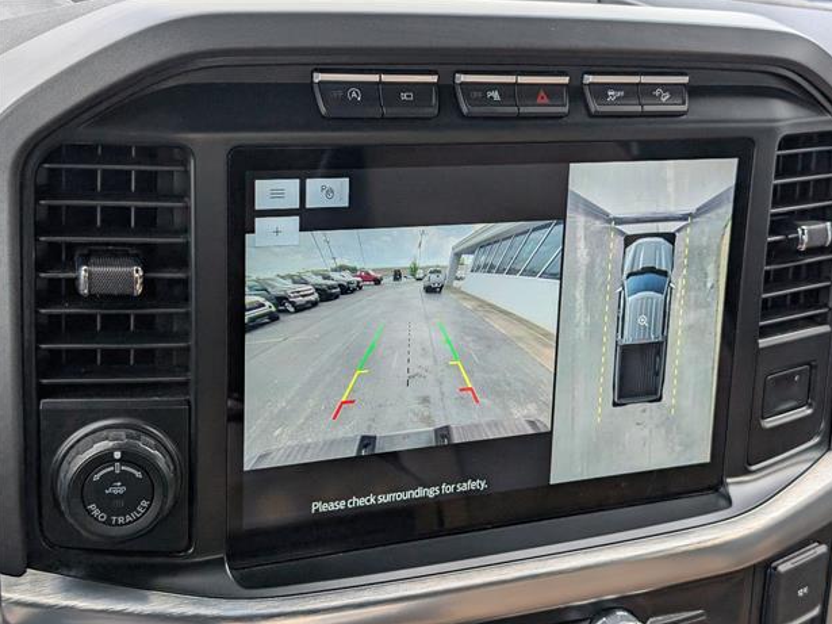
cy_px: 322
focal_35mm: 51
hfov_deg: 37.5
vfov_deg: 28.5
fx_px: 1226
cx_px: 429
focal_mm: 6.9
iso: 63
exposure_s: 1/370
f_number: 1.68
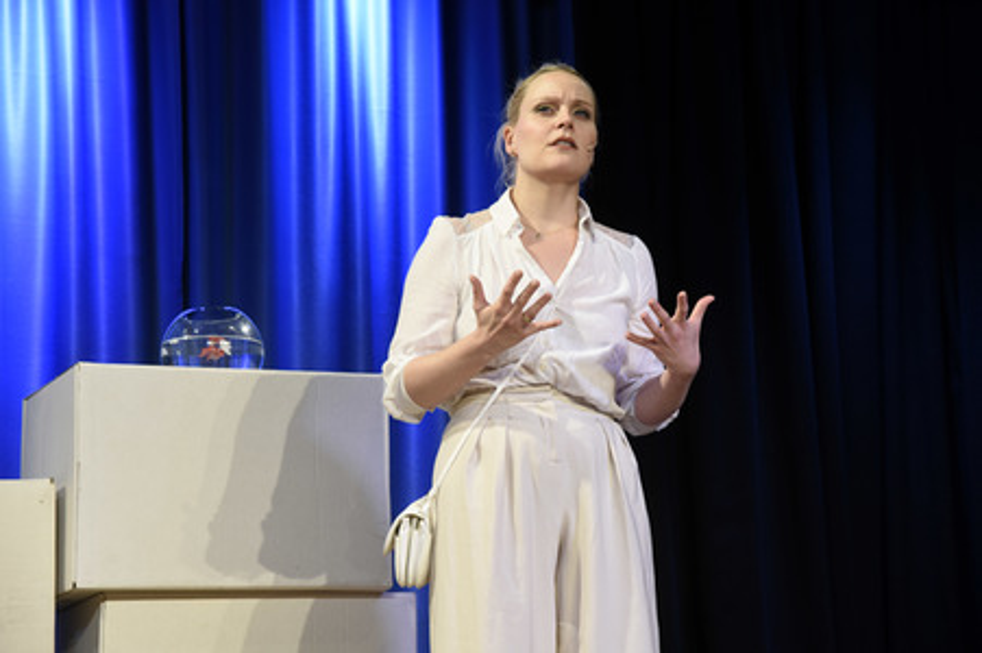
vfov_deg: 13.0
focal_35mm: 105
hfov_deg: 19.5
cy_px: 326
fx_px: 2862
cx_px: 491
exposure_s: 1/50
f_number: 6.3
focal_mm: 105
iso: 500
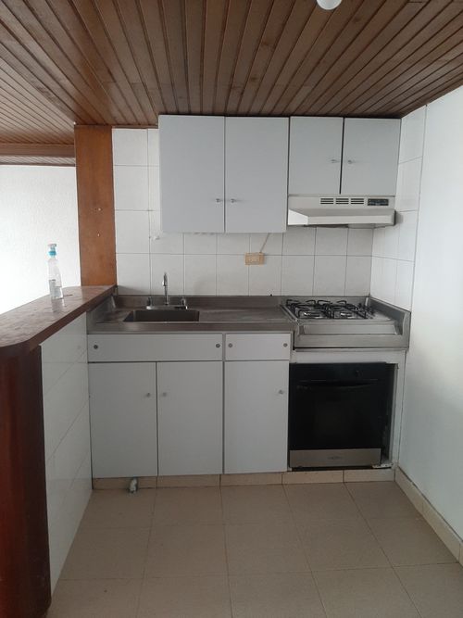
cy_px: 309
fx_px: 464
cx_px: 232
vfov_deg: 67.3
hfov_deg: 53.0
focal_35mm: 26
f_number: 1.7
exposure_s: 1/60
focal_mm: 3.93
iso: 160
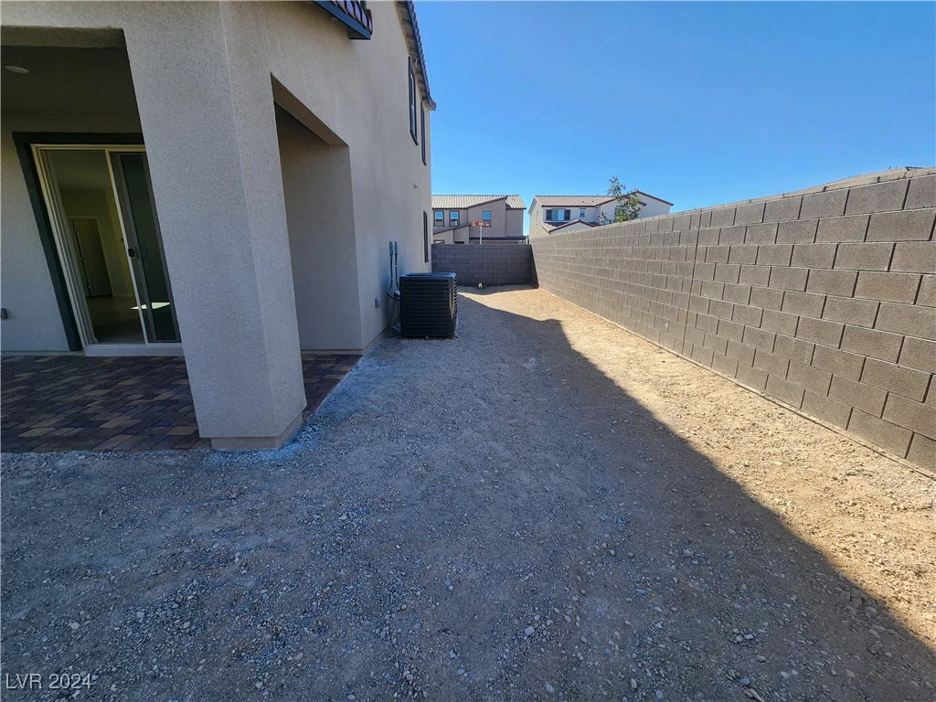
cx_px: 468
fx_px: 352
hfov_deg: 106.2
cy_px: 351
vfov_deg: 89.9
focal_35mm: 13
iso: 50
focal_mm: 2.2
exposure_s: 1/973
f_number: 2.2
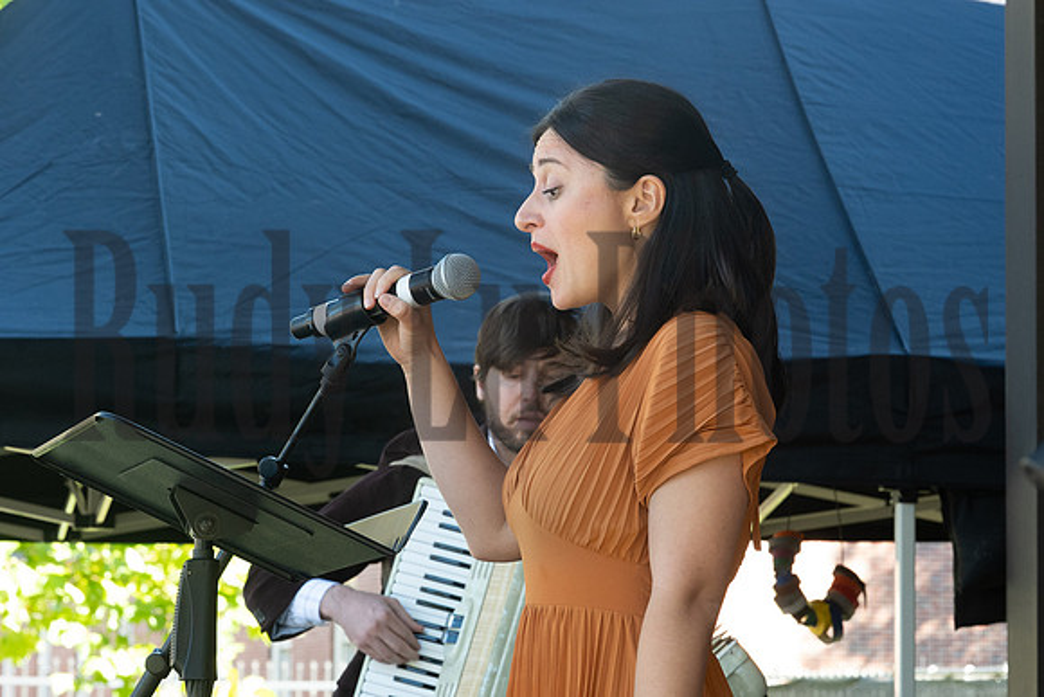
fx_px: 4438
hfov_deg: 13.4
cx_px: 522
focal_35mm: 153
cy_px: 348
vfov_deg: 9.0
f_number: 11
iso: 1250
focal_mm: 102
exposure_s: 1/80
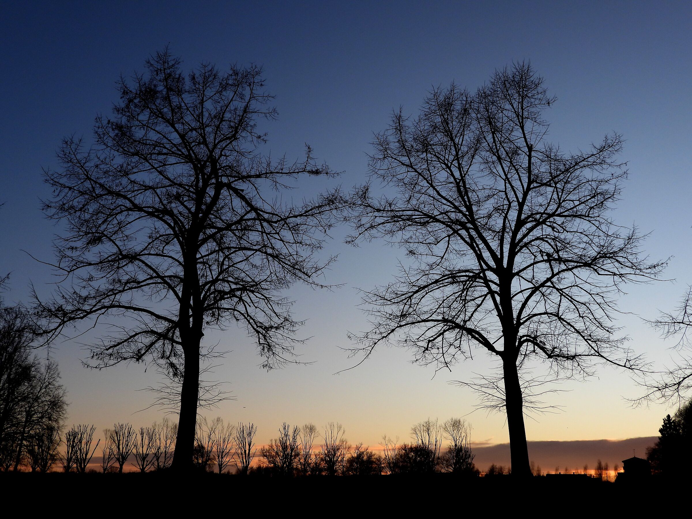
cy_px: 260
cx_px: 346
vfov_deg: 35.1
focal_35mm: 41
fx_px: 820
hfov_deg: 45.8
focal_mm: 7.4
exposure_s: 1/640
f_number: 3.2
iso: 100
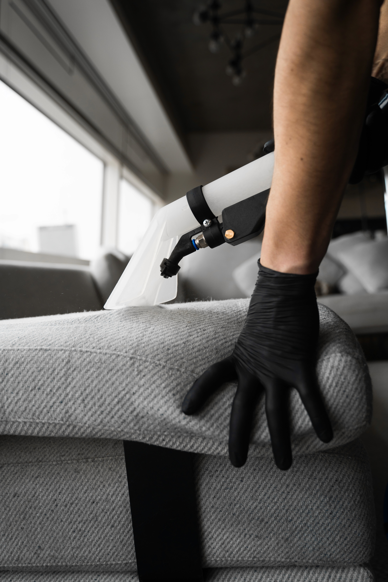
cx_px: 194
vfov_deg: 65.5
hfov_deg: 46.4
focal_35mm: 28
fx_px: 453
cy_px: 291
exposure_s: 1/200
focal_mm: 28
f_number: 3.5
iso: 500
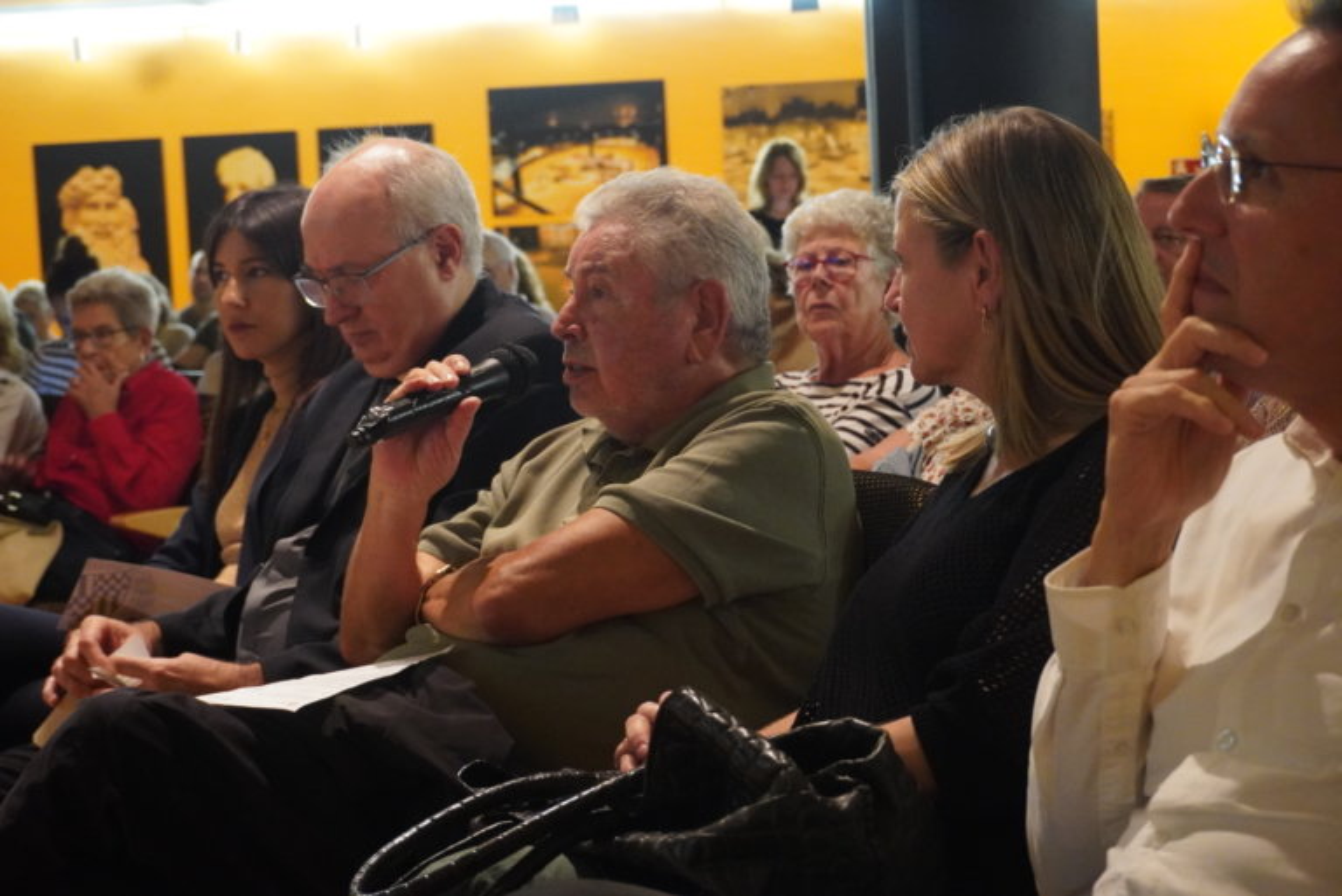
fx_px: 2462
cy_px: 448
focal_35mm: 66
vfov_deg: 20.6
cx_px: 671
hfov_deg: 30.5
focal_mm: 44
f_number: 5.6
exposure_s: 1/40
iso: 6400
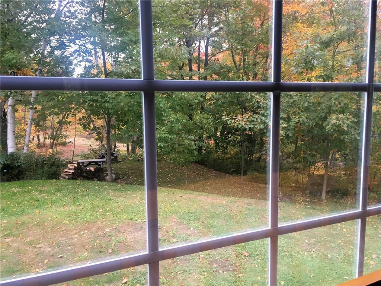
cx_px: 190
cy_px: 143
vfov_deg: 48.2
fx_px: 319
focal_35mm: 29
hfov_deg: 61.7
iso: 32
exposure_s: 1/30
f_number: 2.2
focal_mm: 4.15
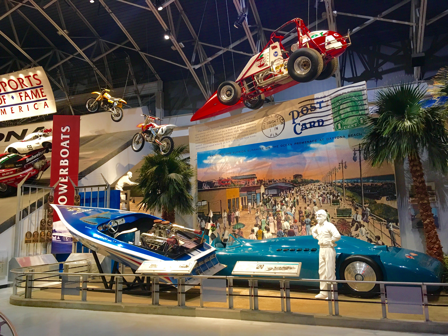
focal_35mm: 29
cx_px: 224
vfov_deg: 48.2
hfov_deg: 61.7
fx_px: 375
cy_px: 168
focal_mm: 4.15
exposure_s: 1/30
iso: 100
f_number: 2.2
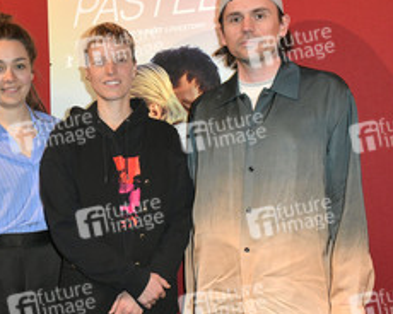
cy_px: 176
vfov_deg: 26.7
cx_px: 74
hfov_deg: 32.1
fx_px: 663
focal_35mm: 57
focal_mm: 31
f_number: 6.3
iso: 2000
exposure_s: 1/250
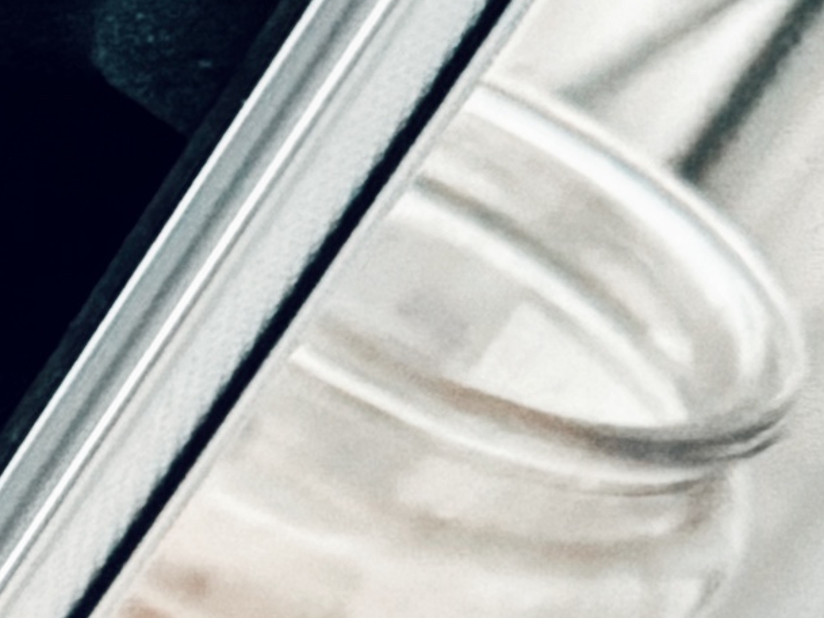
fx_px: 5357
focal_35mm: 225
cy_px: 1726
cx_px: -2042
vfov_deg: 6.2
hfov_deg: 7.3
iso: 1000
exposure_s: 1/40
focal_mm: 6.76
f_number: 1.78
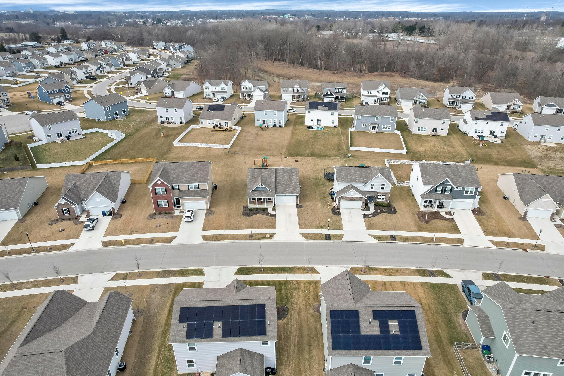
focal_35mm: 22
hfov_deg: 78.6
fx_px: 345
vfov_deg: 57.2
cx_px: 282
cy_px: 188
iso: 140
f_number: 2.8
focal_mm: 8.38
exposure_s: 1/1500
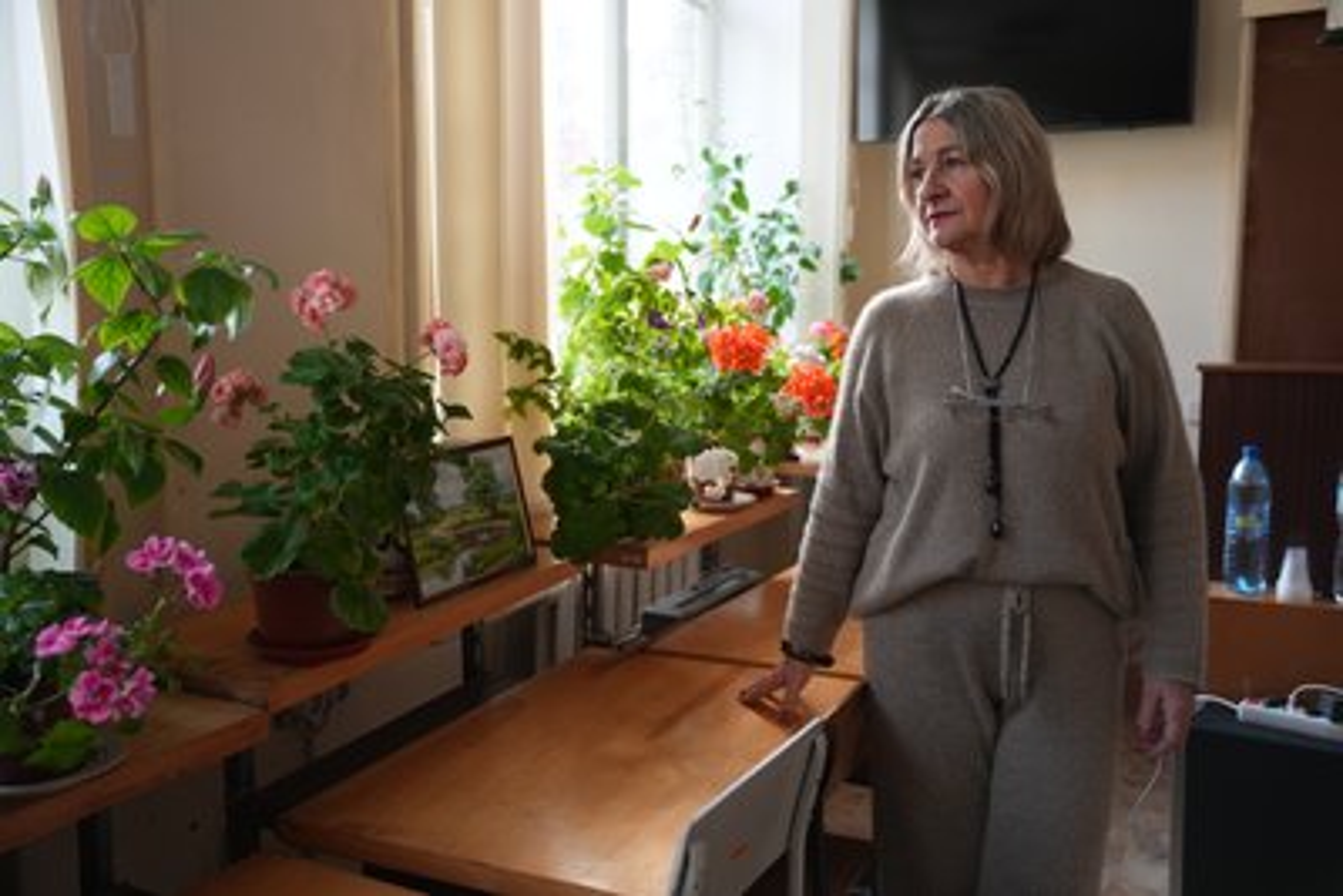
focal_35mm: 34
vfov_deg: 38.9
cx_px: 672
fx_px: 1269
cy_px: 448
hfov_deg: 55.8
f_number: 2.8
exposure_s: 1/50
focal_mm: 34
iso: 500
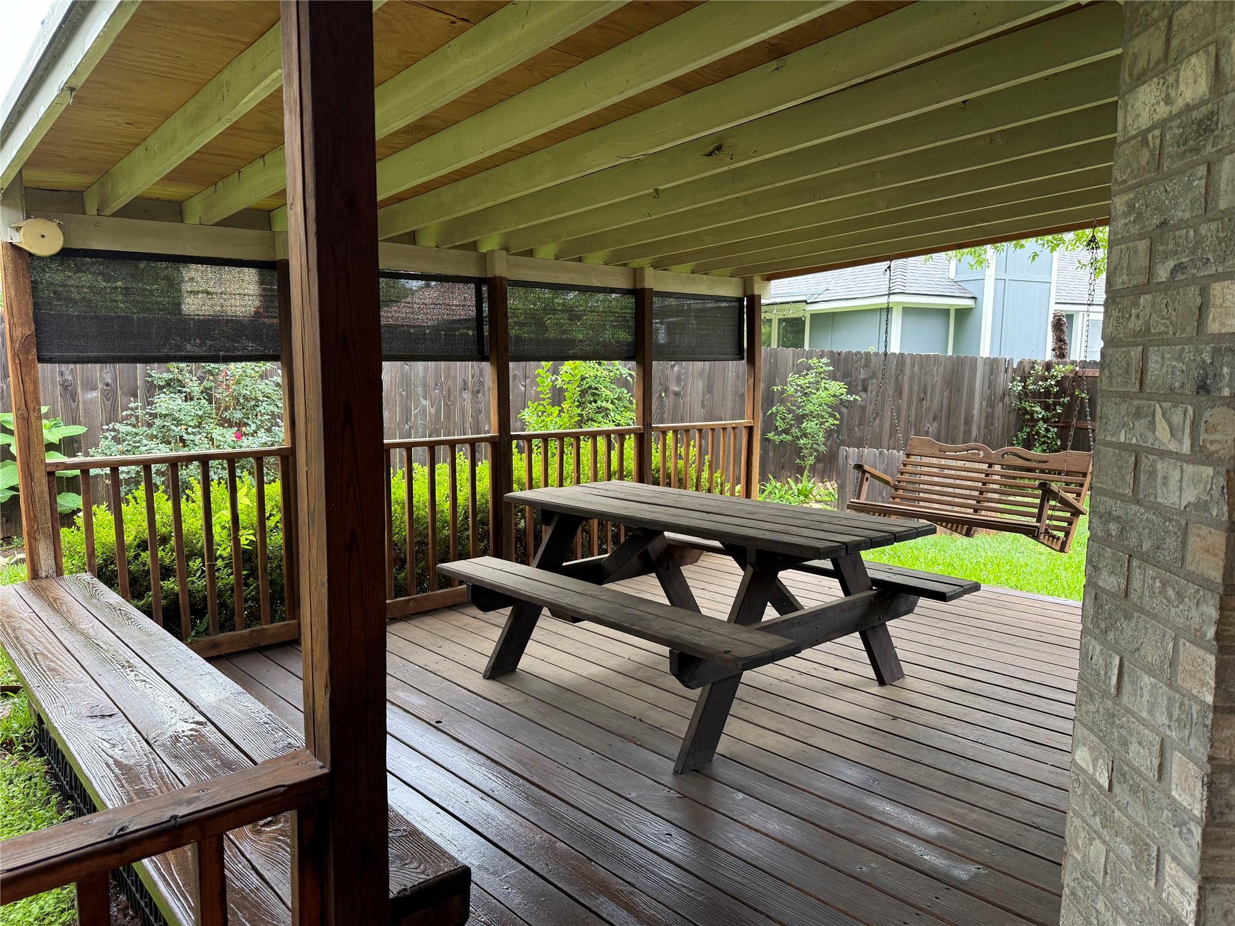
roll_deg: -0.2
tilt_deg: -6.7
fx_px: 856
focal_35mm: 24
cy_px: 463
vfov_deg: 56.8
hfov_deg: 71.6
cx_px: 618
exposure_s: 1/121
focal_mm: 6.76
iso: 160
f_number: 1.78
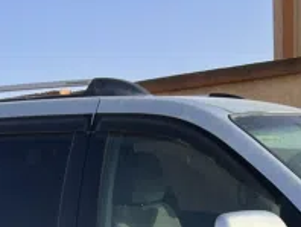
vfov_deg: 16.0
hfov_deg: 23.2
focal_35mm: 84
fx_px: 731
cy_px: 350
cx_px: 169
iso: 50
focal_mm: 5.7
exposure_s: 1/2353
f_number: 1.5
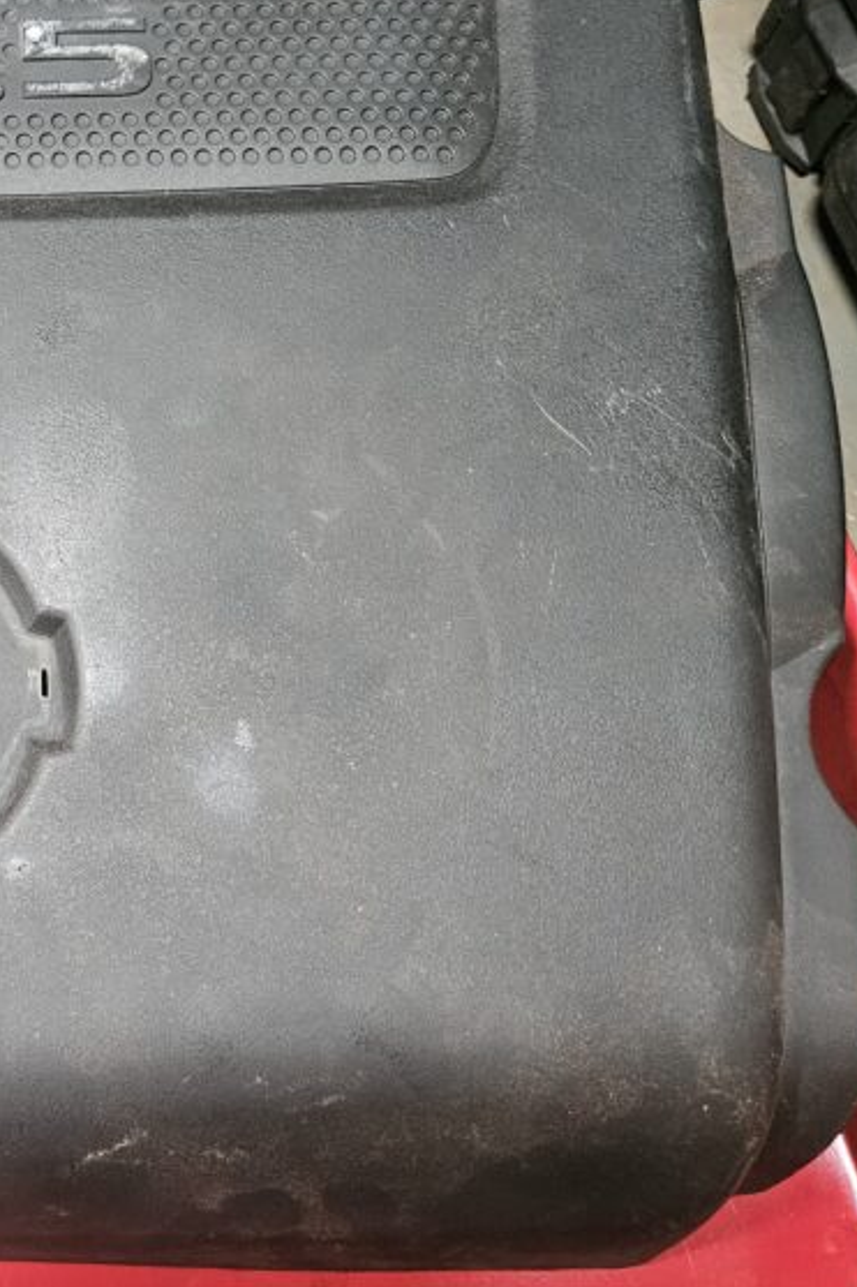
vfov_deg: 44.0
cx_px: -152
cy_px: 455
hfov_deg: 27.2
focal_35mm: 44
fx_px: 1572
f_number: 1.8
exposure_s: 1/60
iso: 640
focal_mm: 5.4
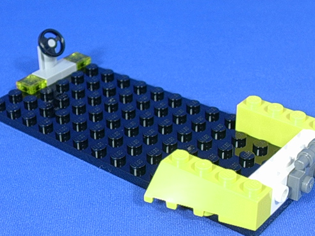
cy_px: 128
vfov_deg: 18.9
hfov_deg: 25.0
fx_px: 710
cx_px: 163
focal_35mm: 78
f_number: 3.4
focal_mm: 9
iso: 70
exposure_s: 1/6.7
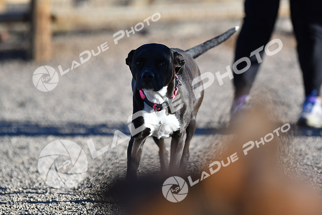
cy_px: 108
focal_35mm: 240
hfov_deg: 8.6
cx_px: 161
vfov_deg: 5.7
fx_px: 2147
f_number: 2.8
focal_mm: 160
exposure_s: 1/4000
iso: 280
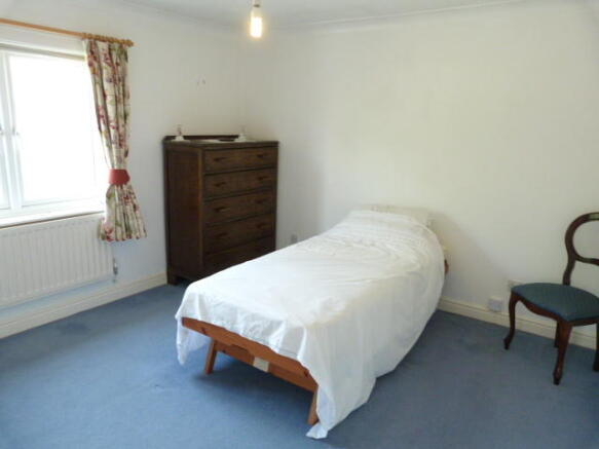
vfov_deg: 54.9
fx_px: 433
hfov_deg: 69.4
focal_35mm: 25
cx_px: 300
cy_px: 224
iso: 400
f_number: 2.8
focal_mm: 4.5
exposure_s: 1/50
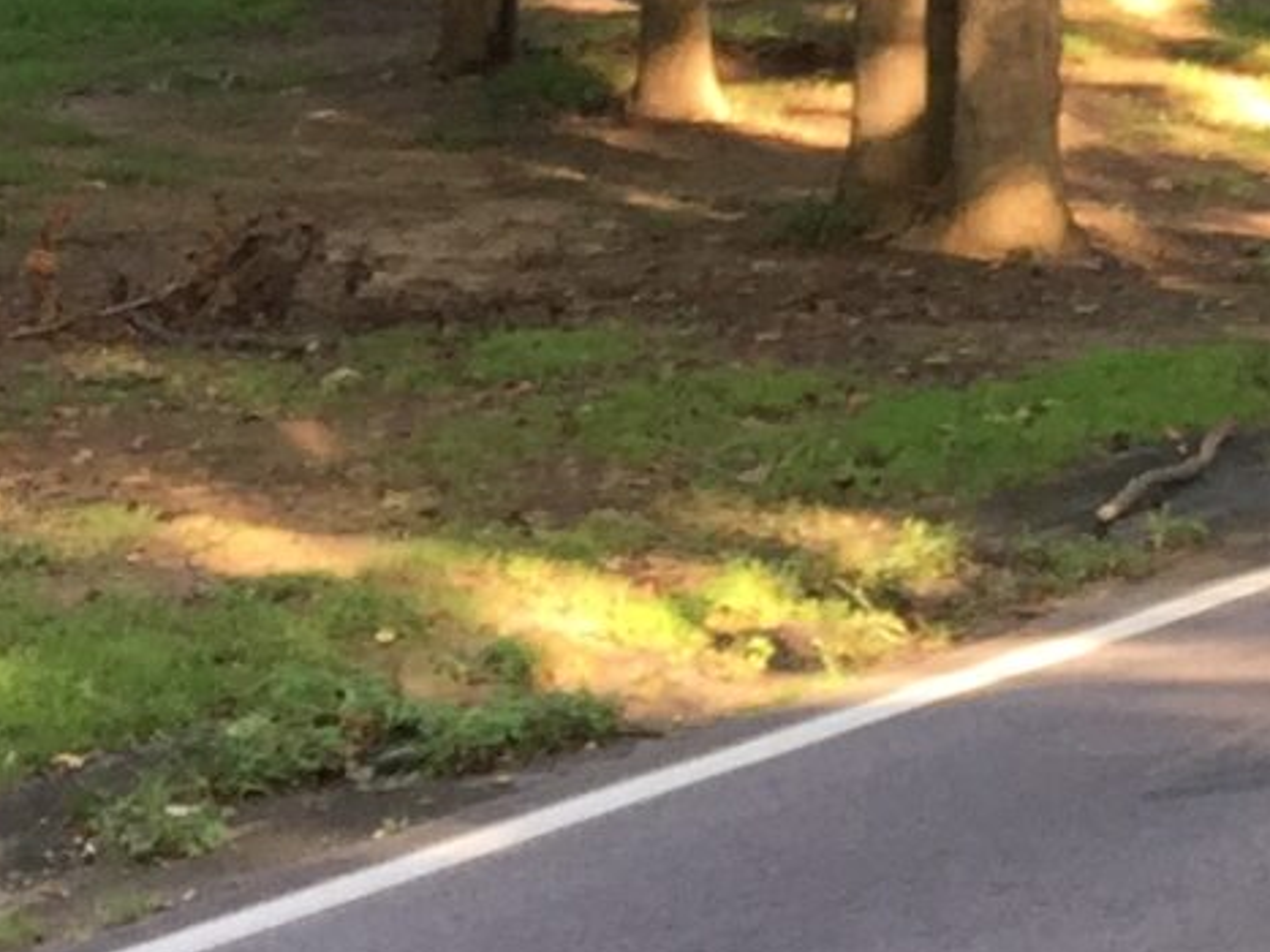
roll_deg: -0.9
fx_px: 5832
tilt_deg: +1.9
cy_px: -381
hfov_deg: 10.3
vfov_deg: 9.1
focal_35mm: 159
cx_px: 3282
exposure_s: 1/60
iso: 32
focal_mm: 4.15
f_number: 2.2
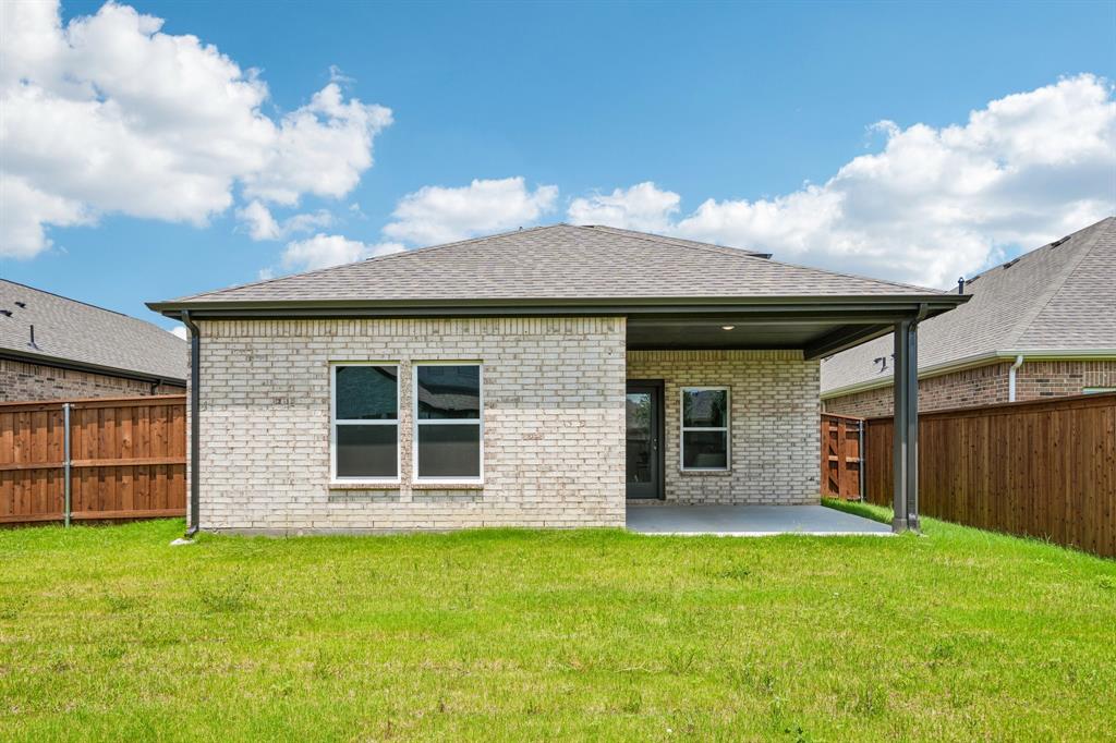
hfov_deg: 78.6
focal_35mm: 22
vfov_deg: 57.2
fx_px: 682
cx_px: 558
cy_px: 372
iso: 100
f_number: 8
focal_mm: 22
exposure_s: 1/320
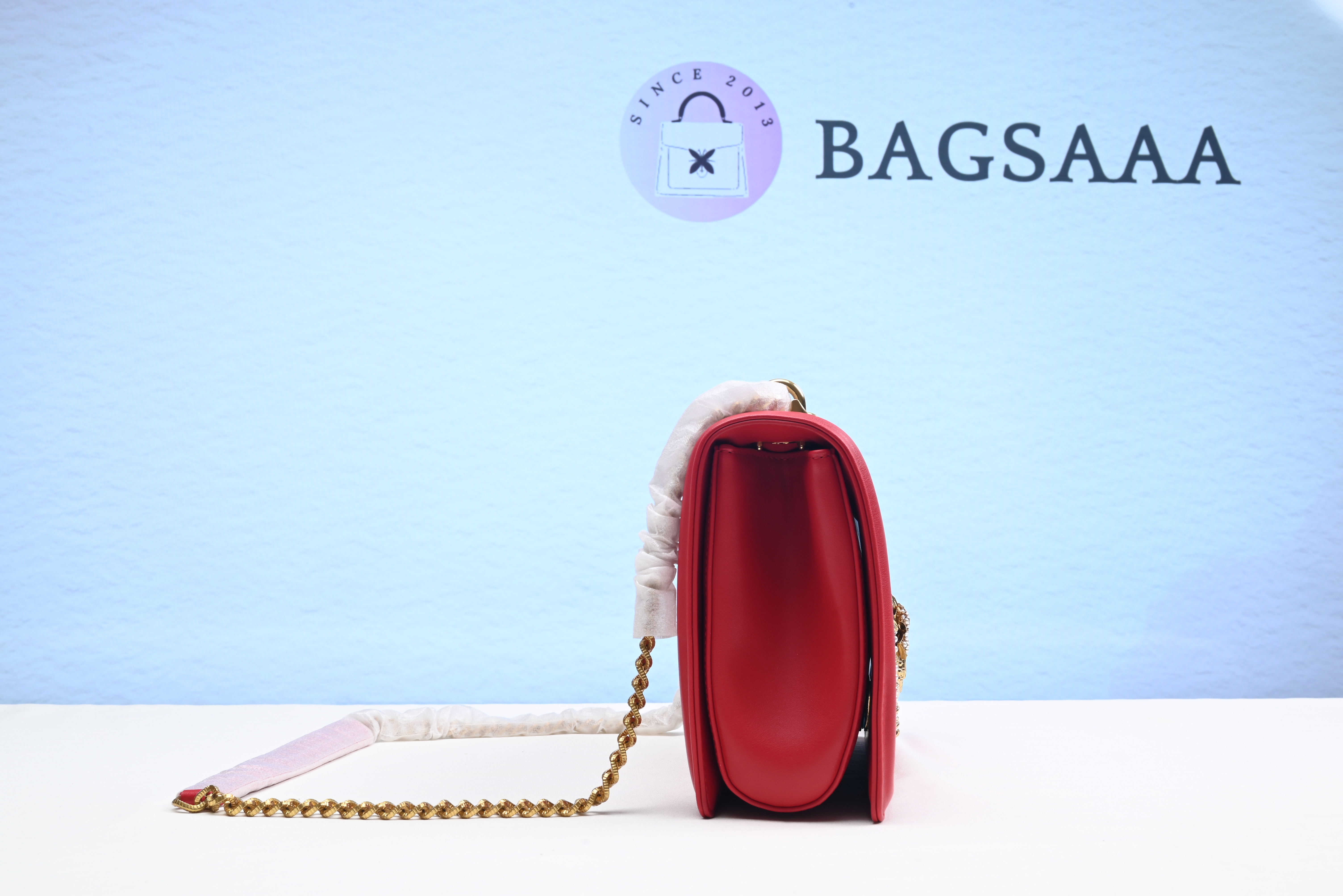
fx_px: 1493
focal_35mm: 40
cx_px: 672
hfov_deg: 48.4
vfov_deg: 33.4
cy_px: 448
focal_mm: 40
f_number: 16
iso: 100
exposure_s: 1/2
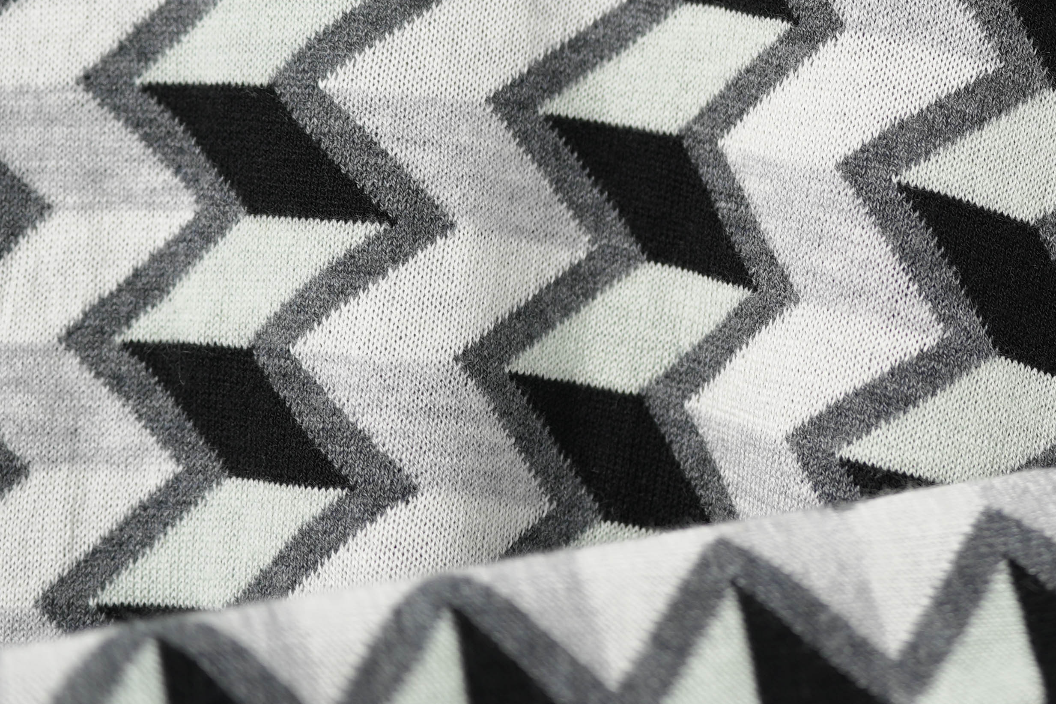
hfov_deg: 18.4
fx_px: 3168
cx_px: 1052
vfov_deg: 12.6
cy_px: 73
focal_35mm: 108
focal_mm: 38
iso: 100
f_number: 2.8
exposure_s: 1/80
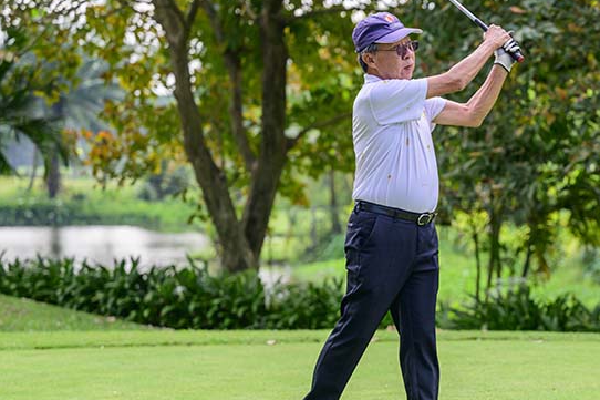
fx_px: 2332
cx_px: 441
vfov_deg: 9.8
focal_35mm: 140
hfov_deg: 14.6
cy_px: 223
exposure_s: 1/1600
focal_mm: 79
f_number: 2.8
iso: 280
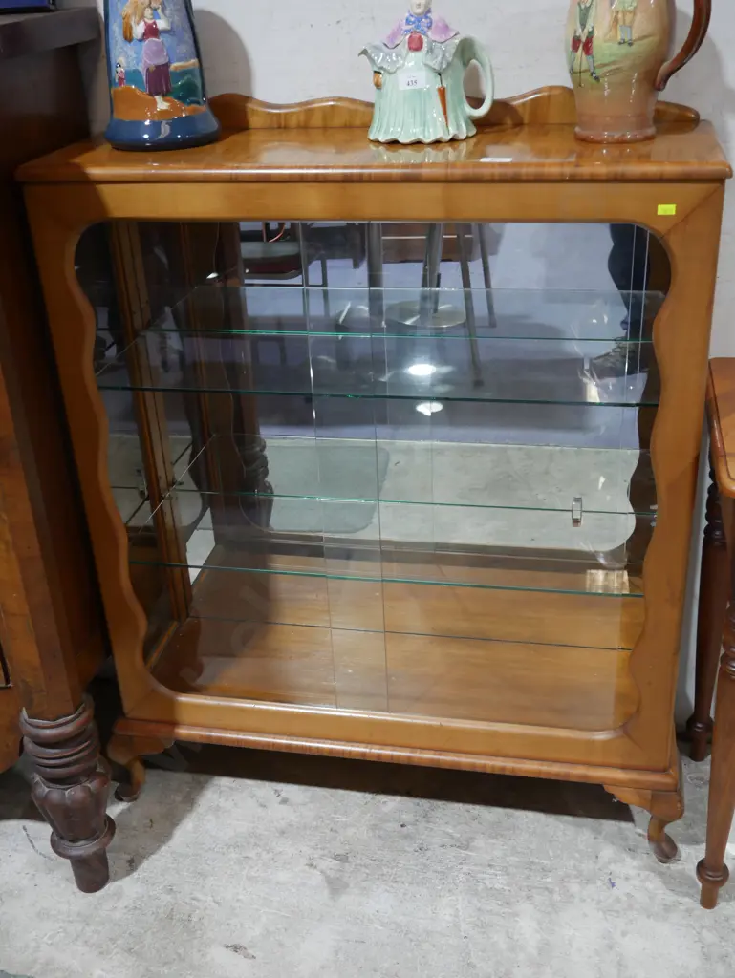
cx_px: 368
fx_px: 1075
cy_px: 489
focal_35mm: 38
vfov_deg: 49.0
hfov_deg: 37.8
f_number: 4.1
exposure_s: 1/60
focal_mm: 19
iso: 640
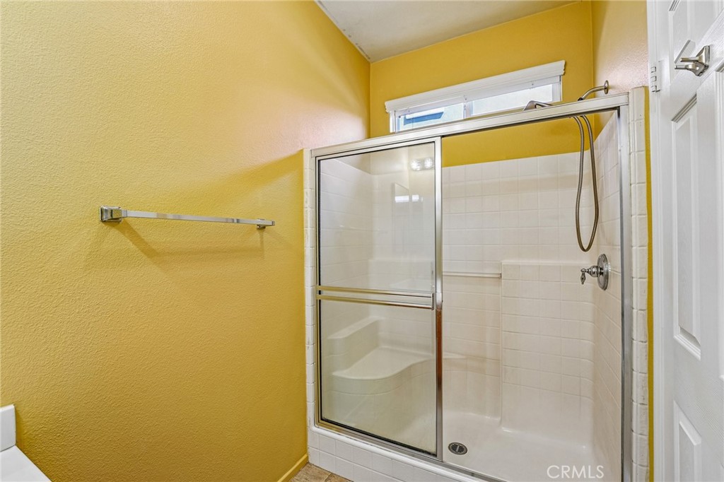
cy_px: 241
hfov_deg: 100.8
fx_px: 300
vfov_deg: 77.7
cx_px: 362
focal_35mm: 15
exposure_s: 1/30
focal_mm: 14.9
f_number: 8
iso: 400
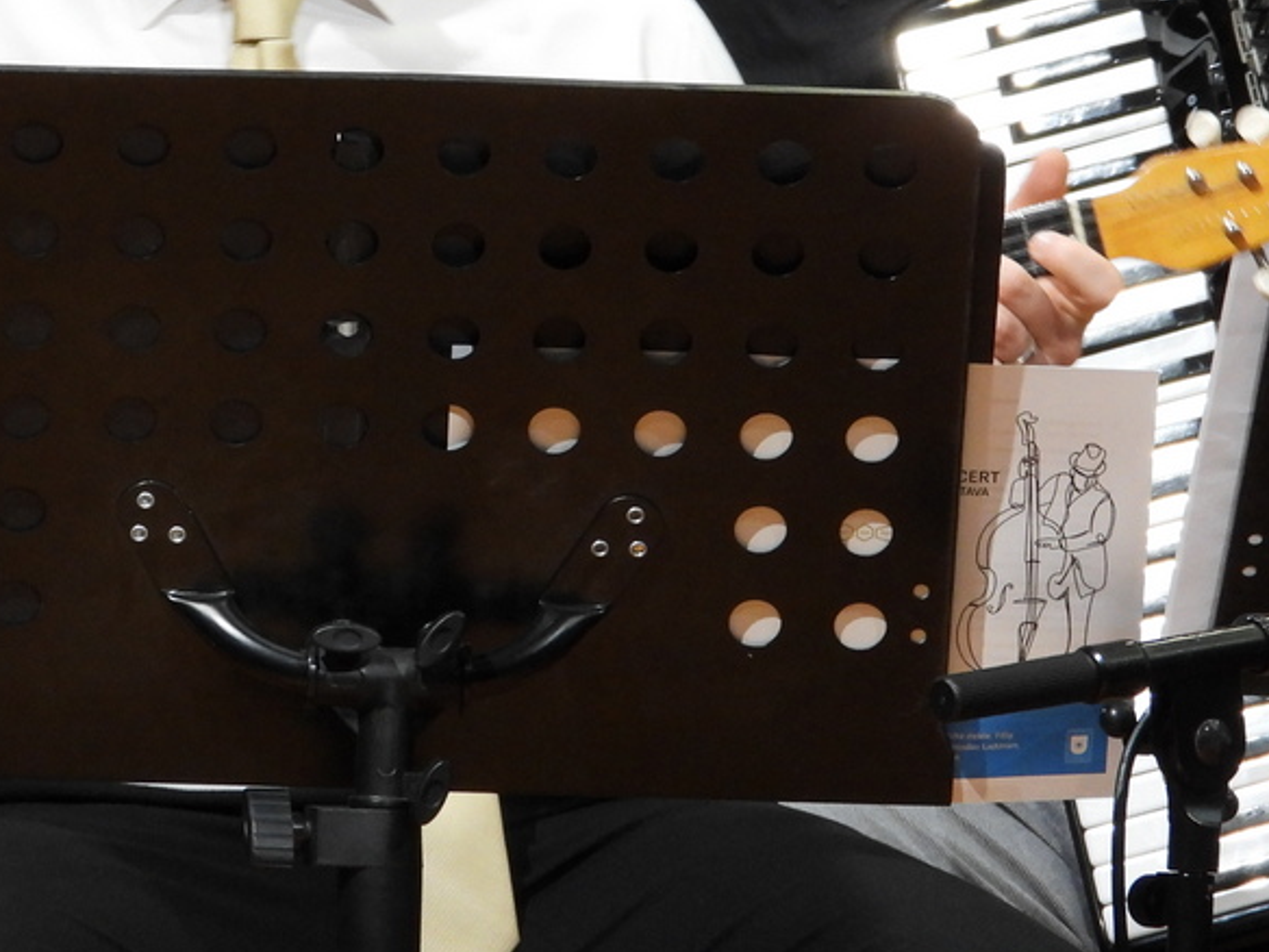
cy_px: 117
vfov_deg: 2.4
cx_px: 230
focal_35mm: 616
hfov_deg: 3.2
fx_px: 22582
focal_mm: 53.9
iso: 560
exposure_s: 1/30
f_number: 4.5
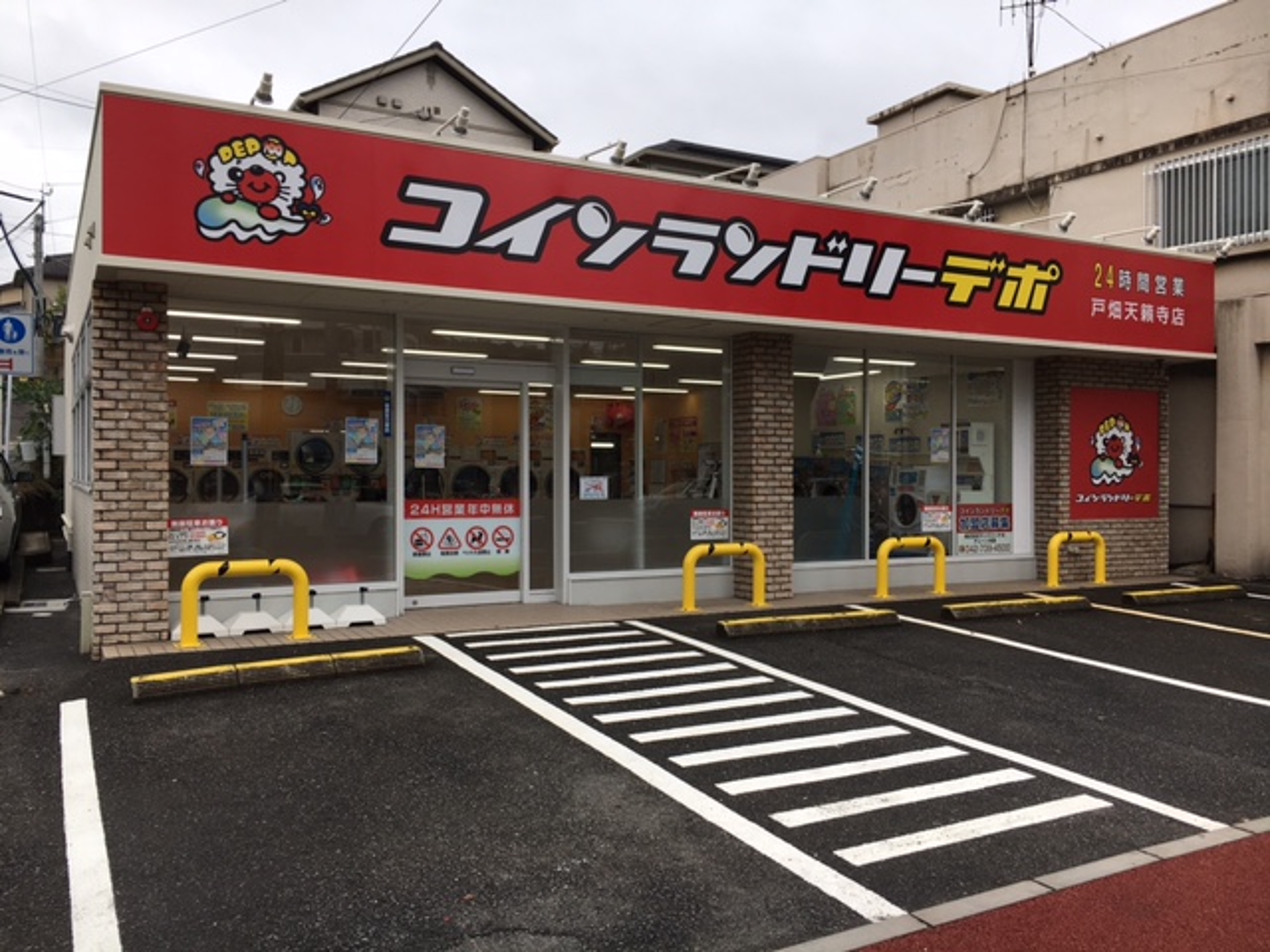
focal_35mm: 29
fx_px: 1064
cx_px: 635
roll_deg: -0.4
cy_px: 476
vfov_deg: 48.2
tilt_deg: +0.1
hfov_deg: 61.7
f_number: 2.2
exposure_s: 1/377
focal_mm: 4.15
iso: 25
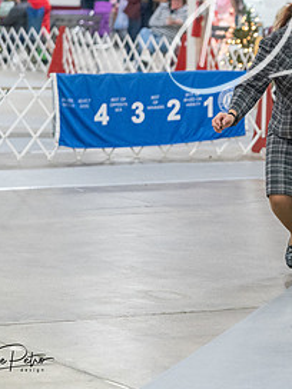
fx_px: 2193
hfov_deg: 7.5
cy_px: 119
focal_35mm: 195
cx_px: 375
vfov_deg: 10.1
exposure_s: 1/320
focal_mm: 95
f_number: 2.8
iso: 6400
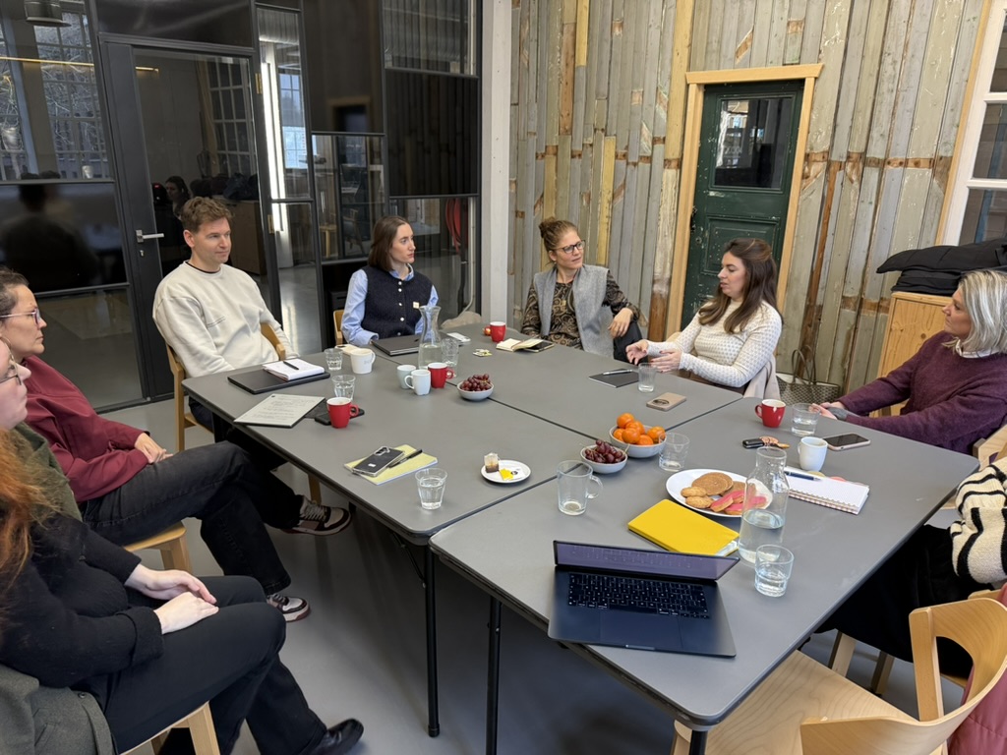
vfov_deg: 56.8
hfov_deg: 71.6
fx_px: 698
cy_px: 378
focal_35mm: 24
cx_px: 504
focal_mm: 6.76
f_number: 1.78
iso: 160
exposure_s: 1/50
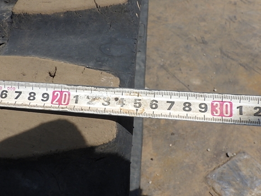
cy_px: 97
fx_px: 264
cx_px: 128
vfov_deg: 40.7
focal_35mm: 35
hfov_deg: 52.6
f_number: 4.6
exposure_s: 1/800
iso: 125
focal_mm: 6.1
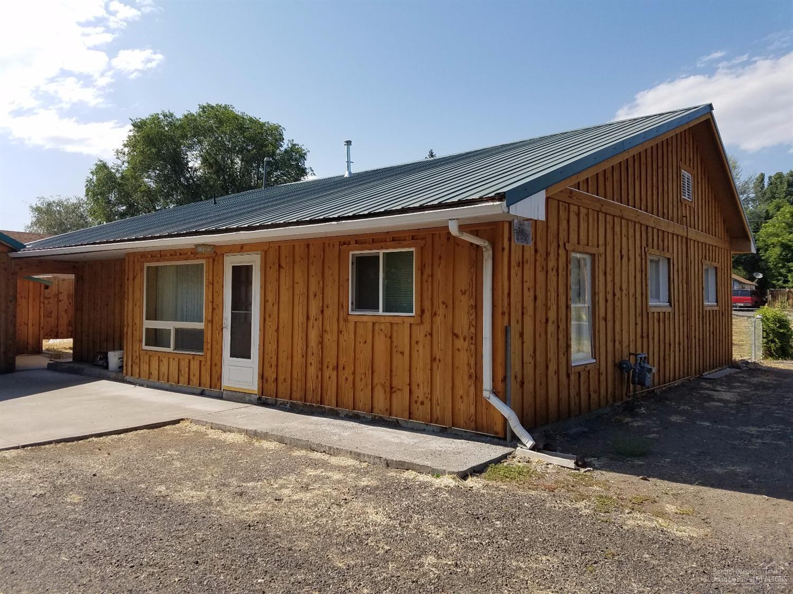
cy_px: 297
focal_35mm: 26
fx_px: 595
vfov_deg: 53.0
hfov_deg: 67.3
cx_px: 396
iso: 50
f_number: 1.7
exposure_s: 1/2696
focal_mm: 4.2
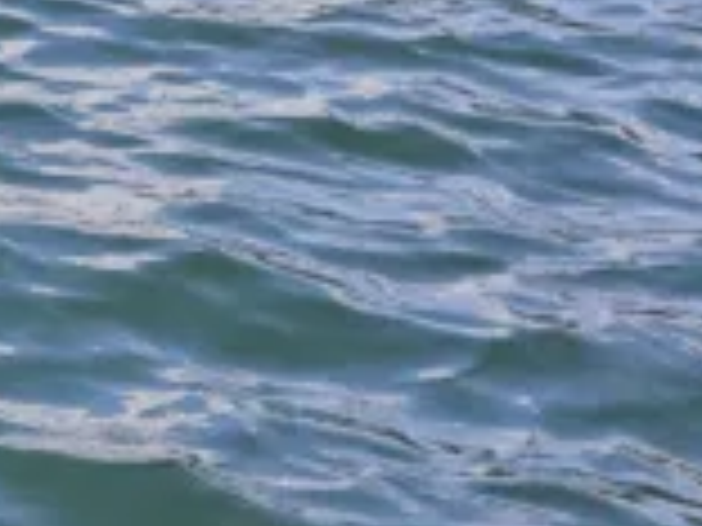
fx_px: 3062
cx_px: -1220
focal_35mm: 151
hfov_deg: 10.4
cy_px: -373
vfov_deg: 9.4
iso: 50
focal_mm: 8.72
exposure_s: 1/1301
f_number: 2
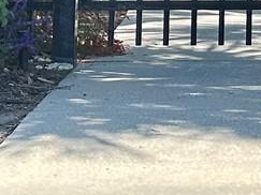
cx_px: 344
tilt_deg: +3.3
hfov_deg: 6.2
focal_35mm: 316
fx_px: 2381
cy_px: -390
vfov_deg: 4.5
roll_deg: -0.2
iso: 64
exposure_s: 1/1212
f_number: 1.78
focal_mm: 6.86
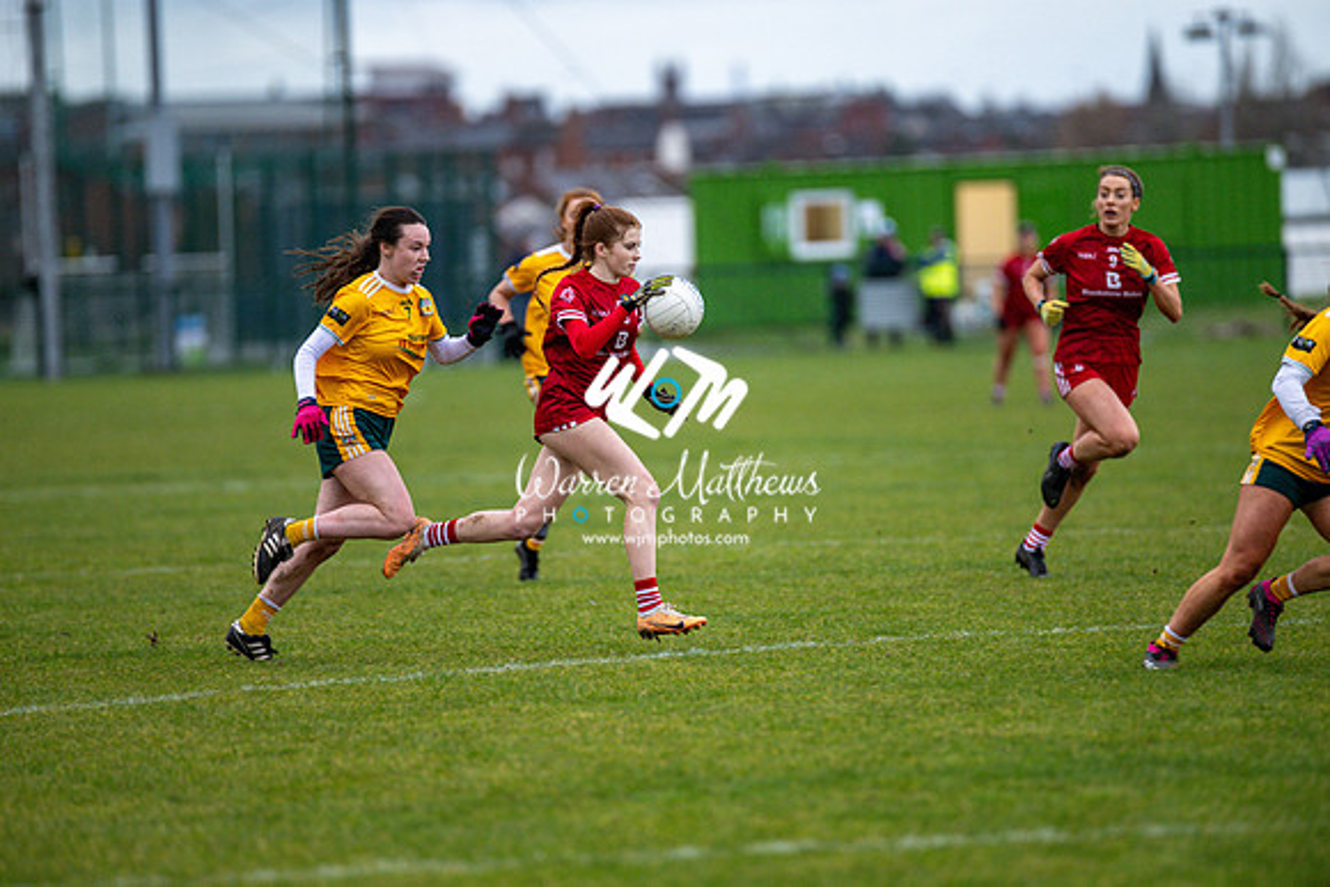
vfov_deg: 4.6
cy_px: 444
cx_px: 665
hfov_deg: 6.9
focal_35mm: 300
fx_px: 11085
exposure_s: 1/640
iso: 1600
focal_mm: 300
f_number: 2.8
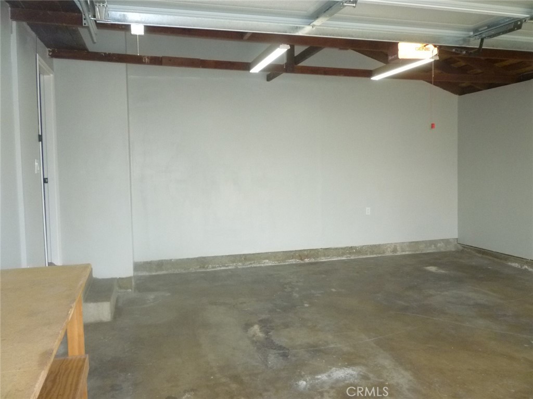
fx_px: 447
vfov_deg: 48.2
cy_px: 200
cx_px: 266
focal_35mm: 29
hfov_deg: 61.7
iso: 400
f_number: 3.3
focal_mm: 5.2
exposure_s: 1/250
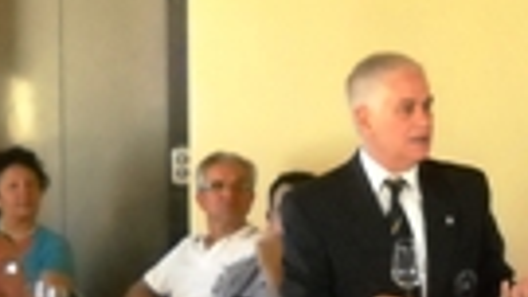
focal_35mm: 148
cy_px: 277
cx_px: 454
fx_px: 2072
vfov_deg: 8.2
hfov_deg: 14.4
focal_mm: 6.72
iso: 800
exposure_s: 1/141
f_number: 3.1
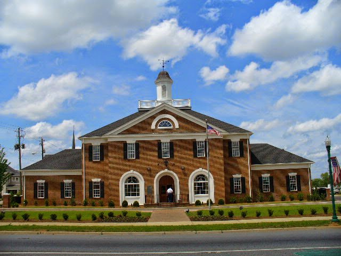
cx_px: 170
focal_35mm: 37
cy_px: 128
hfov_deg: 50.1
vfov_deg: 38.7
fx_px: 364
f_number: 5.6
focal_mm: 6.1
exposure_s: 1/500
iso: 80
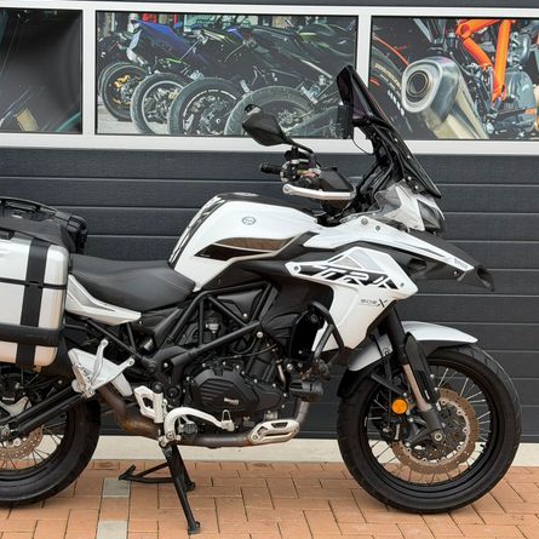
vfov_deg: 28.2
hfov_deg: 28.0
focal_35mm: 61
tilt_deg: -6.3
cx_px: 184
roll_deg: -0.6
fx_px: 1075
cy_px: 276
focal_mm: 6.76
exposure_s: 1/652
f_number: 1.78
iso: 80
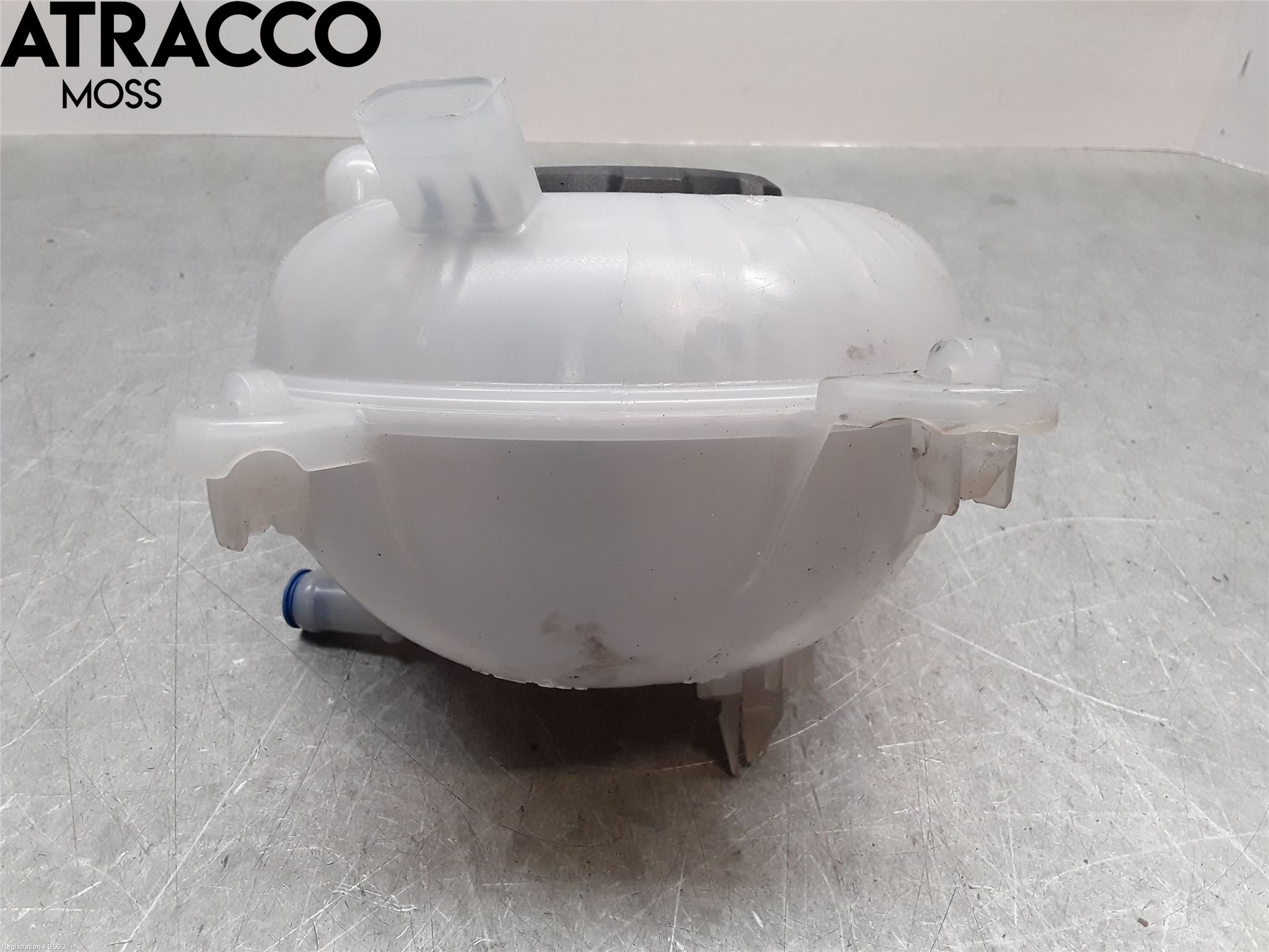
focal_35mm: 28
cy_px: 476
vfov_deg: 49.7
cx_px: 634
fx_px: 1026
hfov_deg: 63.4
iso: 80
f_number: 1.9
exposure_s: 1/100
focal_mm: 2.91
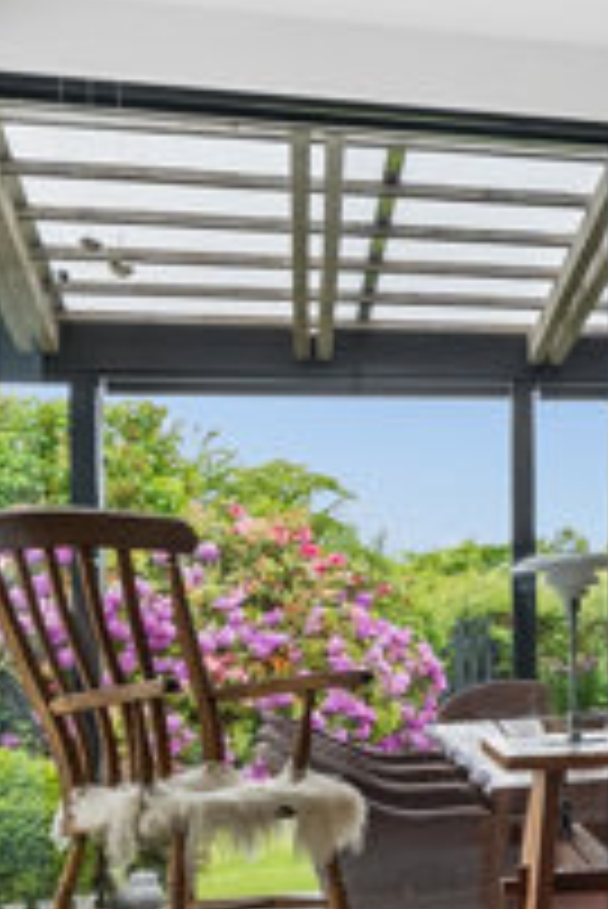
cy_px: 551
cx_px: 1284
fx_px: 1998
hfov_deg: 14.0
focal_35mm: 79
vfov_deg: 25.6
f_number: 8
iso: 640
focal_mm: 20
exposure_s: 1/80
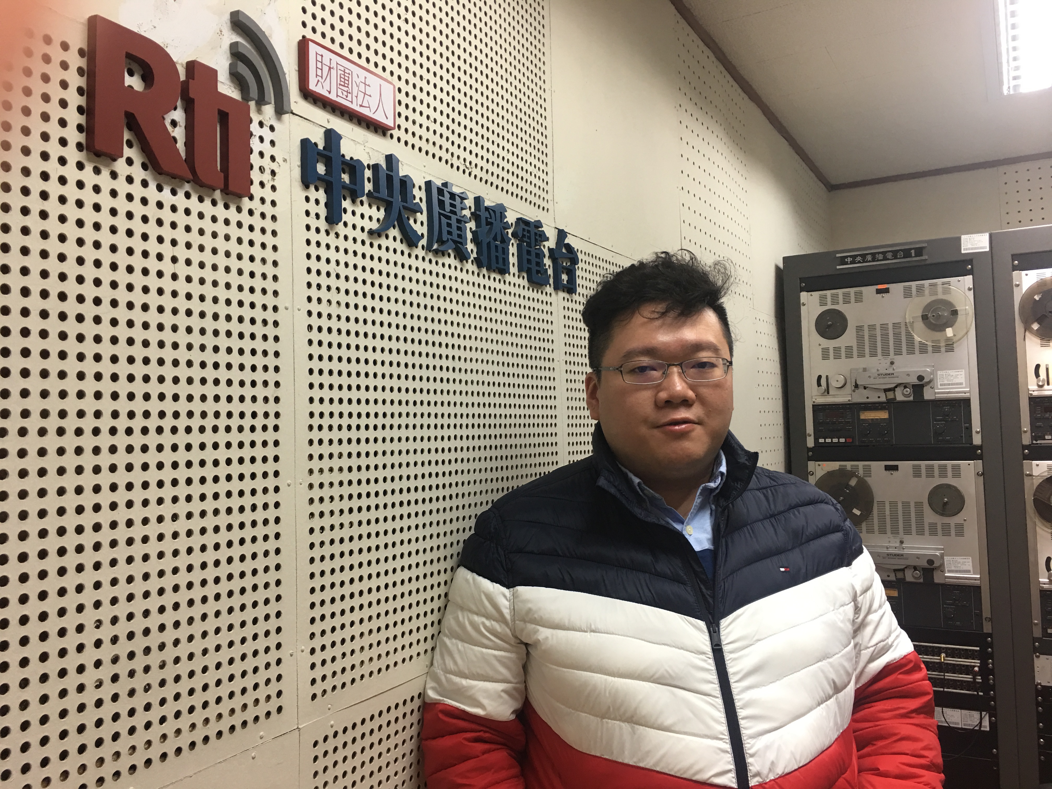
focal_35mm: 29
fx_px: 881
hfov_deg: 61.7
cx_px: 526
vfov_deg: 48.2
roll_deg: +1.2
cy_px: 394
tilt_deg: +4.0
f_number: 2.2
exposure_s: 1/30
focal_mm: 4.15
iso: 40
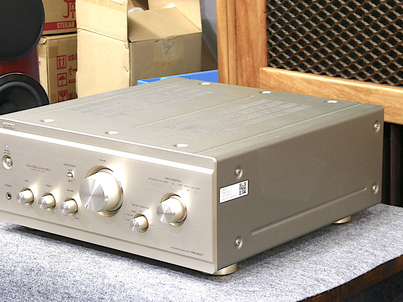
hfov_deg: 18.2
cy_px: 166
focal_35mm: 108
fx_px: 1257
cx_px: 185
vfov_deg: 13.7
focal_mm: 17.5
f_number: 5
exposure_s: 1/4
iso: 200
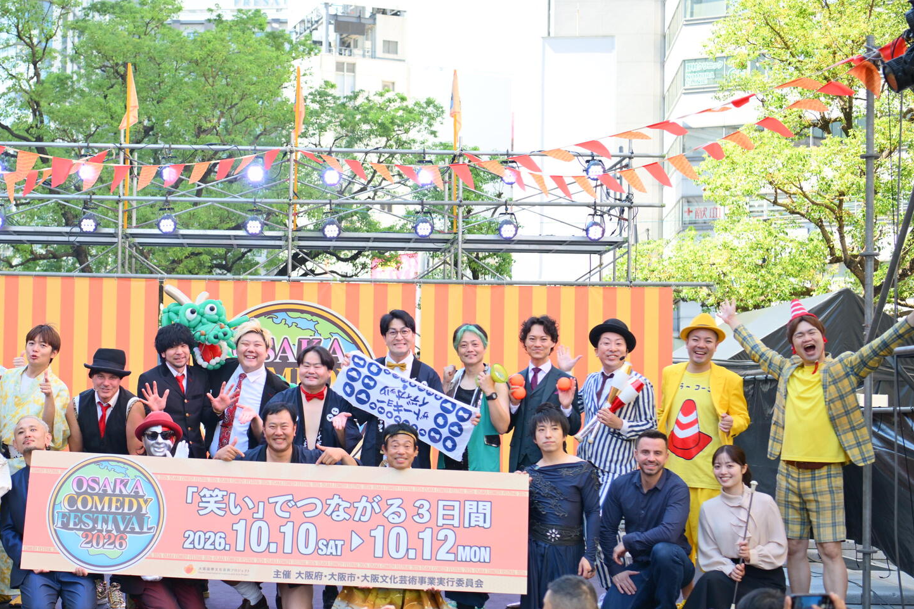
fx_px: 1599
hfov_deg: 31.6
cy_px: 355
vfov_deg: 21.5
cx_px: 306
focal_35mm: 63
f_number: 3.2
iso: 200
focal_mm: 44
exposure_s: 1/400
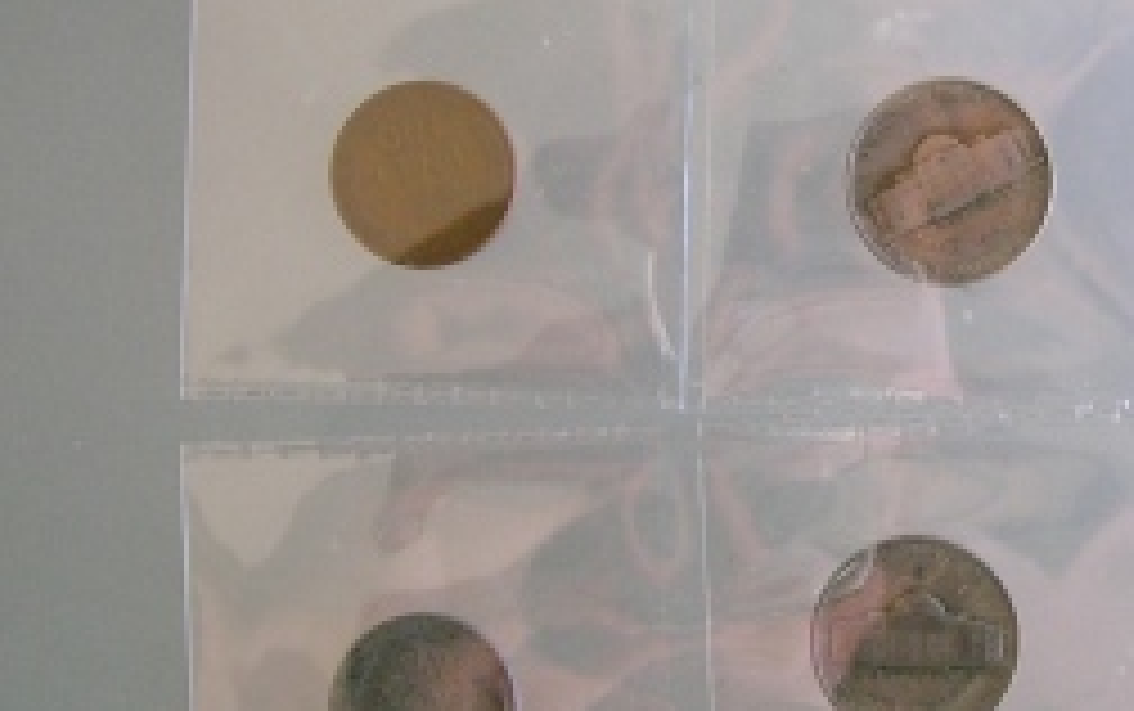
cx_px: 866
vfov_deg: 11.3
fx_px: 3588
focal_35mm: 116
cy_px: 252
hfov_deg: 17.8
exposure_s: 1/27.3
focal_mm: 7.7
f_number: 3.2
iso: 50
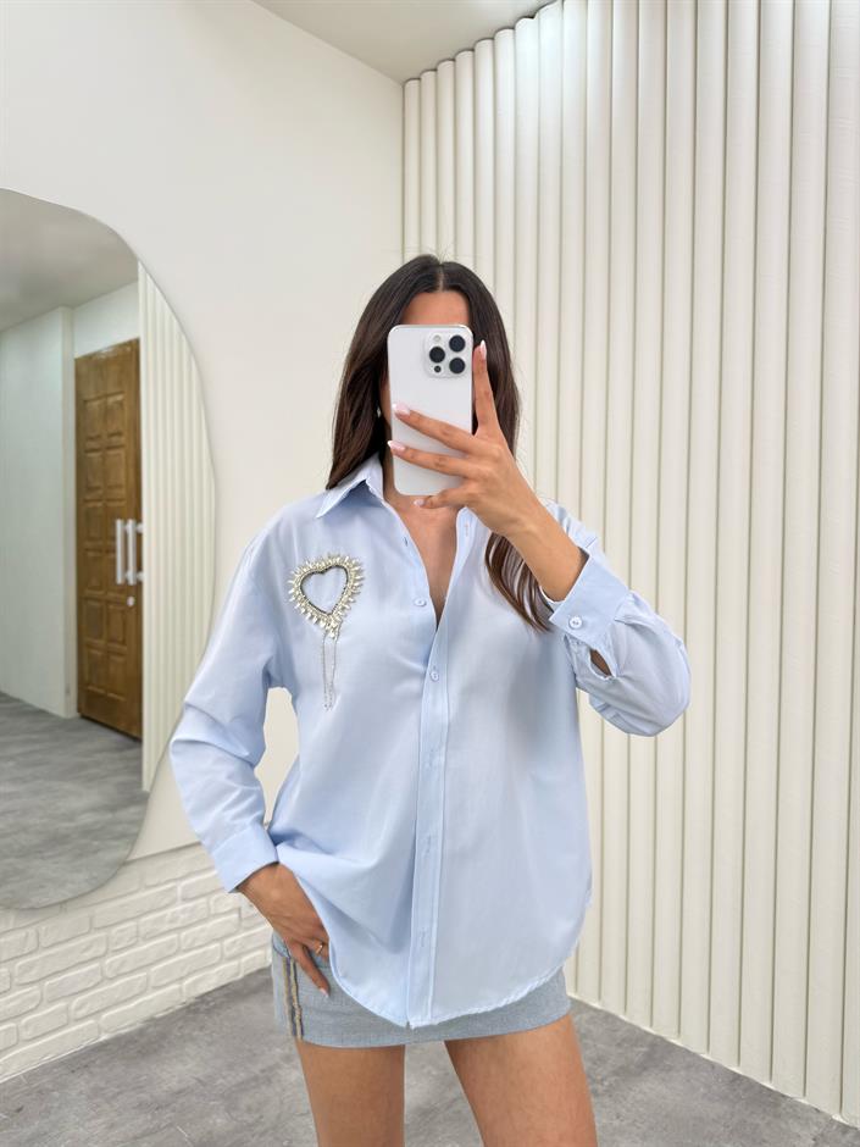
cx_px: 430
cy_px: 574
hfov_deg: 56.8
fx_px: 795
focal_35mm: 24
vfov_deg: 71.6
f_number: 1.78
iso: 80
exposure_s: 1/326
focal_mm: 6.76
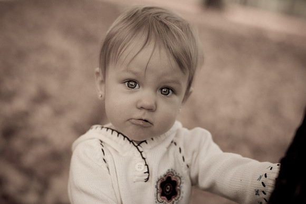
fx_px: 638
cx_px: 153
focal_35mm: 75
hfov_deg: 27.0
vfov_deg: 18.2
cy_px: 102
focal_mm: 50
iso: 250
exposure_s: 1/250
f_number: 2.5
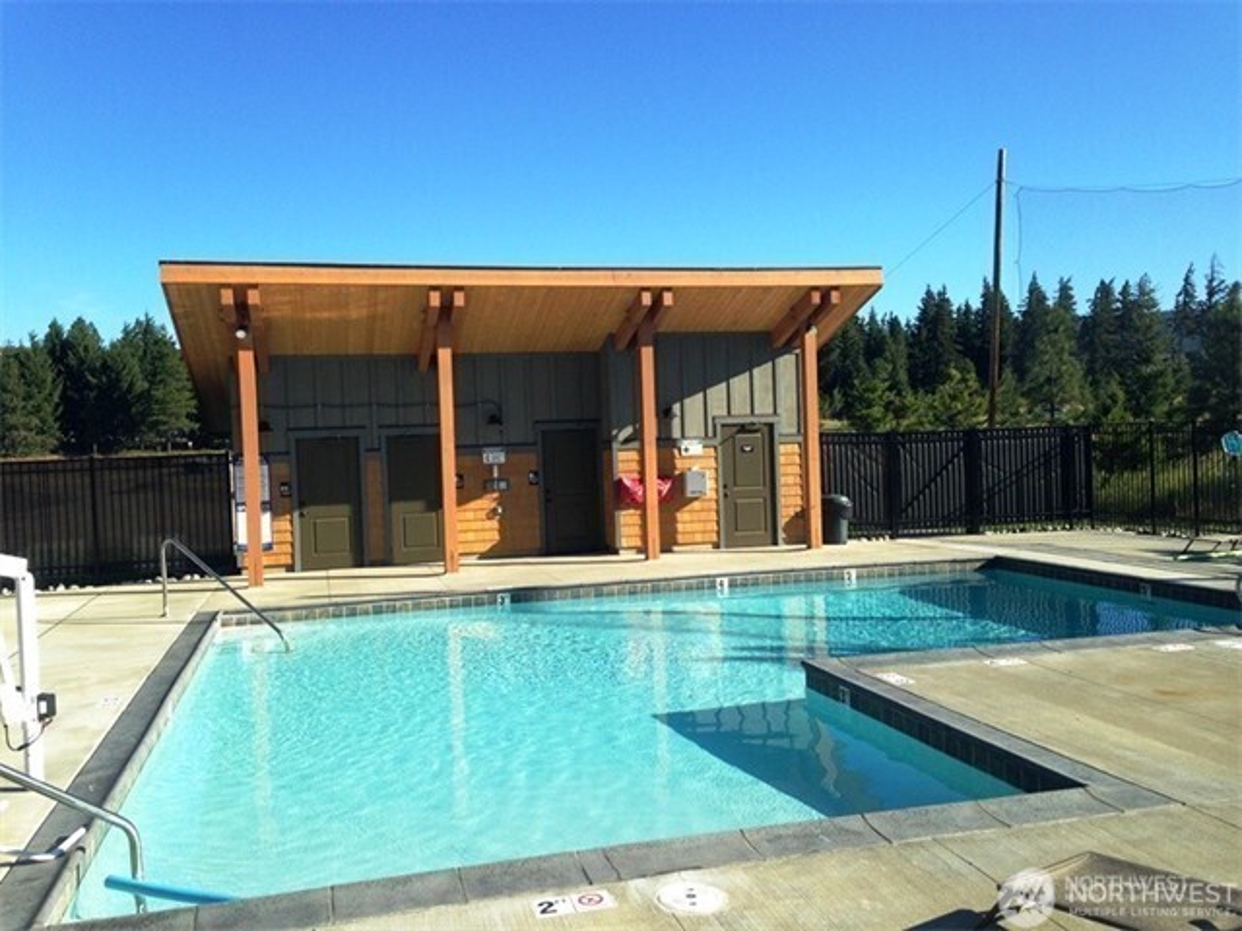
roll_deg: +1.8
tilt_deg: -1.6
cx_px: 621
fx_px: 1184
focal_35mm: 33
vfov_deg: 42.9
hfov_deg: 55.4
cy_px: 466
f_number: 2.4
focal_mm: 4.12
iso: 50
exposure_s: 1/935
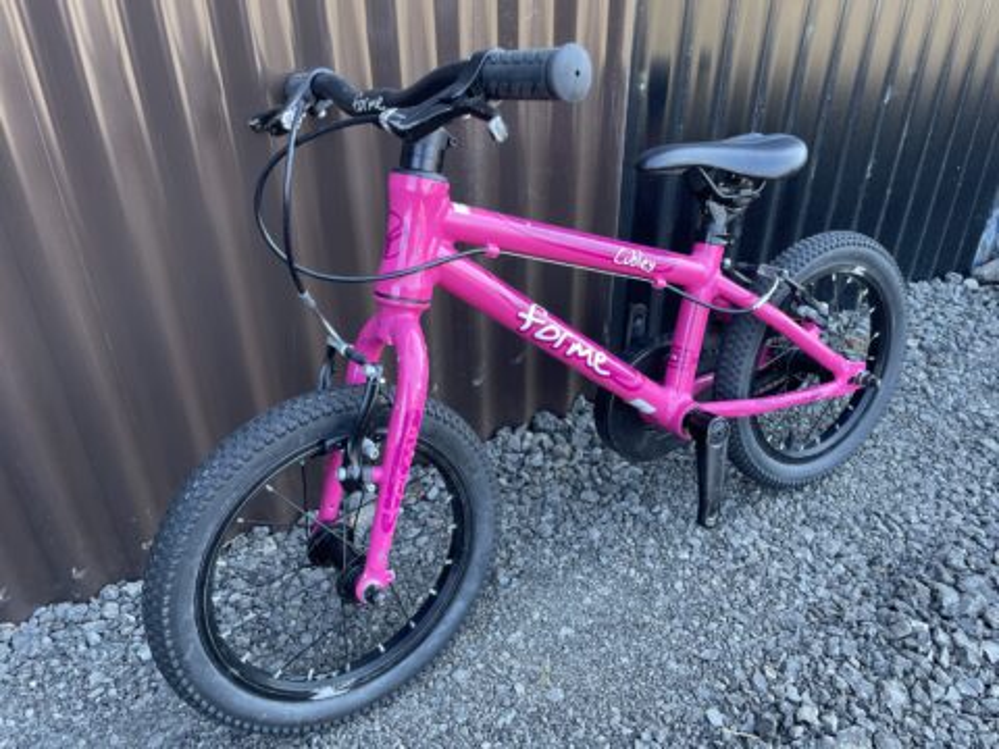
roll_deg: +0.8
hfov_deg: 67.3
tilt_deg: -32.4
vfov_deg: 53.1
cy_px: 374
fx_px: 750
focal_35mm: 26
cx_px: 500
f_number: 1.6
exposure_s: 1/121
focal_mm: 4.2
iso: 80
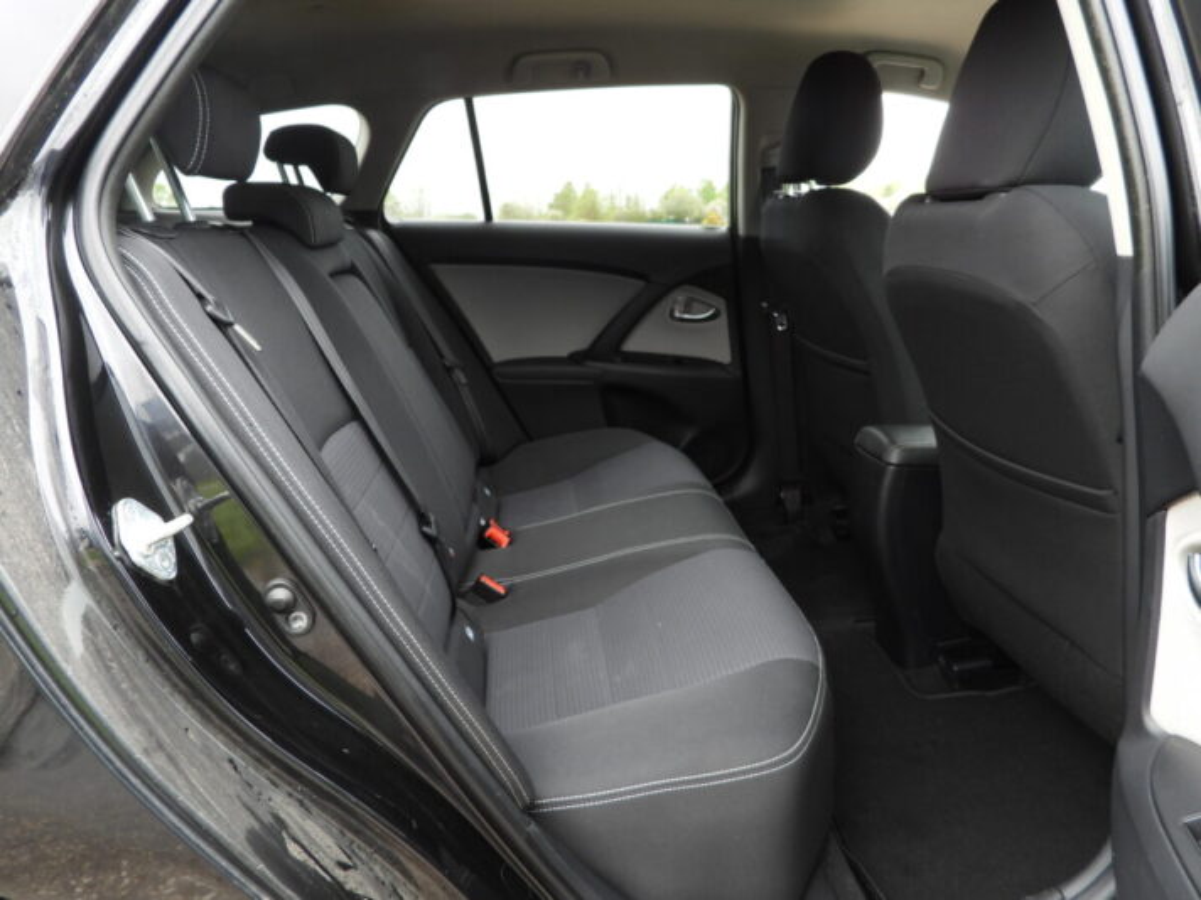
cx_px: 600
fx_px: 833
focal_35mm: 24
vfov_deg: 56.8
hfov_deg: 71.6
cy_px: 450
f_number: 2.8
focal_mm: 4.3
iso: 110
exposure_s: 1/30
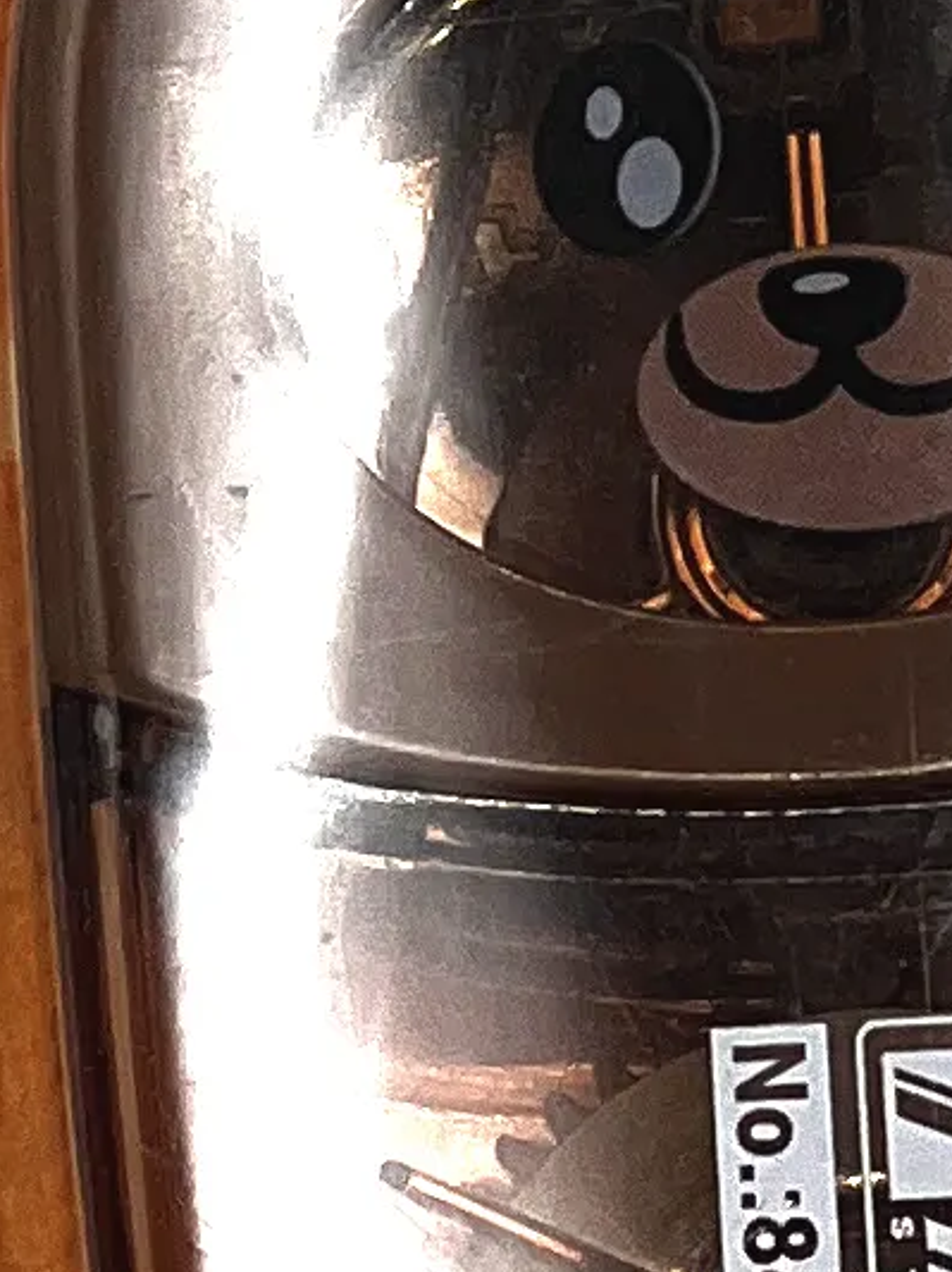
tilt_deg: -75.0
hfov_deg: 2.5
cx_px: 1071
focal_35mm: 583
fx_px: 21404
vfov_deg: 3.4
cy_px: -814
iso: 32
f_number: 2.8
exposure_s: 1/338
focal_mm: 9
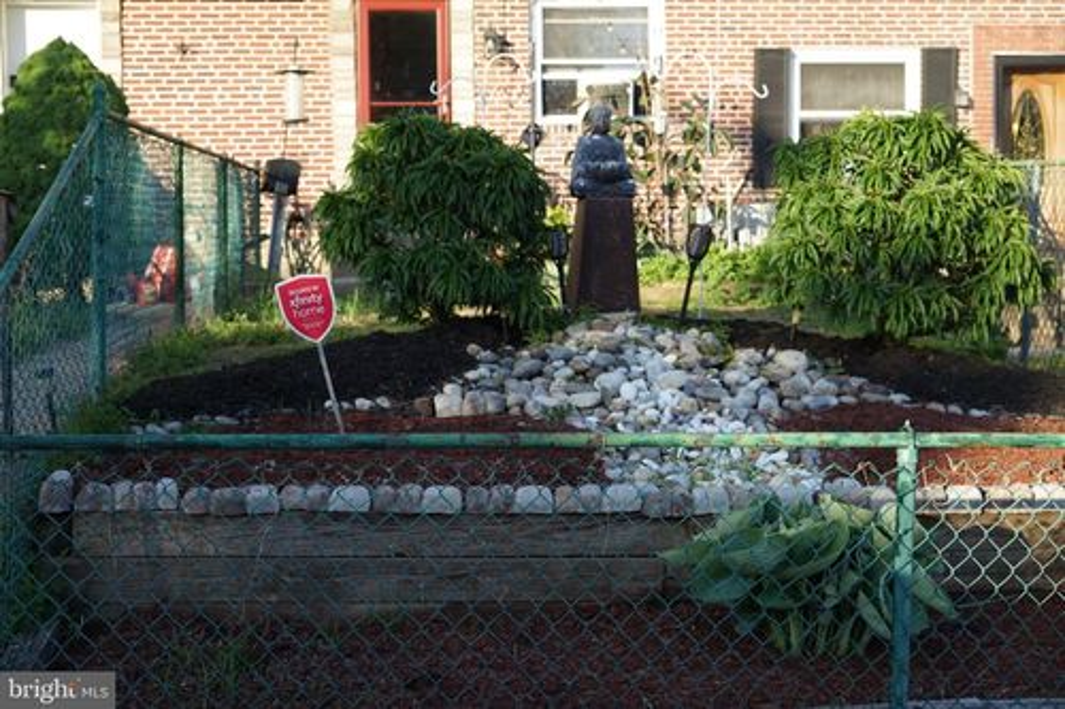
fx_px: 1479
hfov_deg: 39.6
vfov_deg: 27.0
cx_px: 532
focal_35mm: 50
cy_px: 354
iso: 100
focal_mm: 50
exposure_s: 1/125
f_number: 5.6
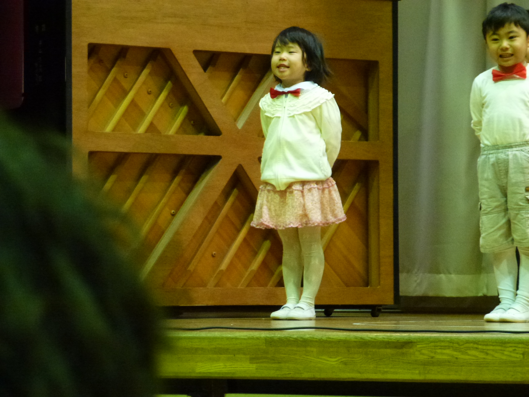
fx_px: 2567
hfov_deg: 11.8
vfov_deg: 8.8
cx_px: 264
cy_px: 198
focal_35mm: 168
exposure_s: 1/13
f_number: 5.4
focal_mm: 30.1
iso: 800
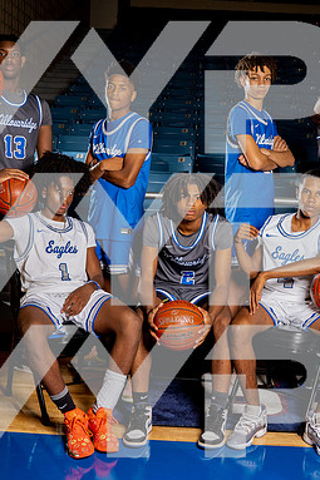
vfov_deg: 37.5
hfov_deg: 25.5
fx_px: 707
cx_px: 184
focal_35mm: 53
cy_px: 240
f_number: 6.3
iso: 320
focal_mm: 35
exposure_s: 1/250
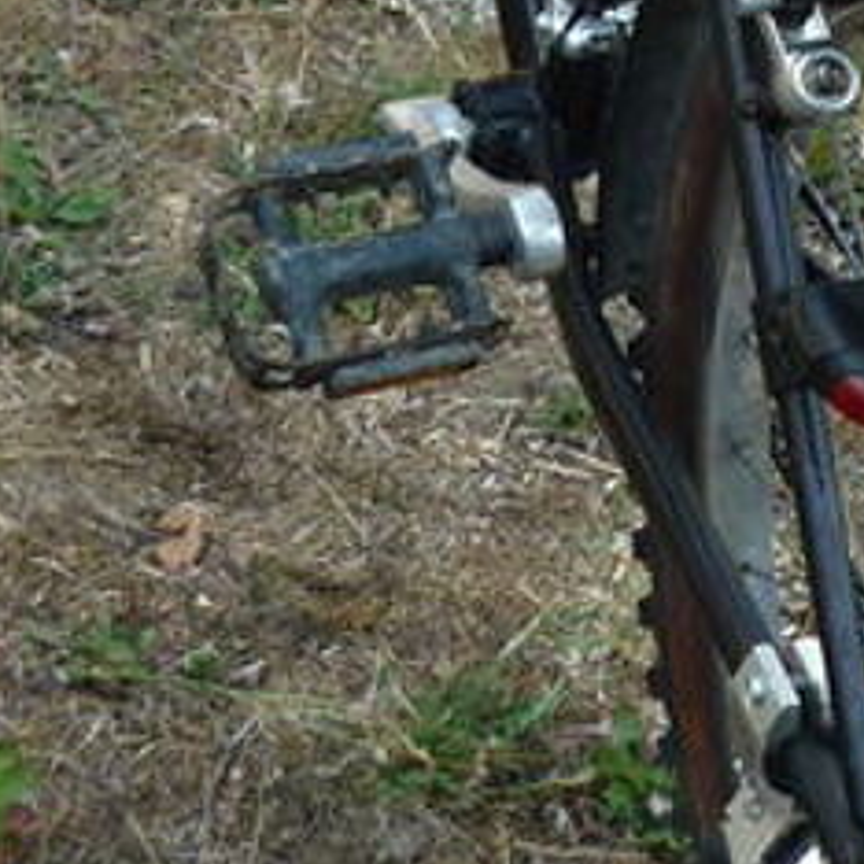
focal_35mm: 166
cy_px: -127
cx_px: 805
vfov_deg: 10.4
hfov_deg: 10.5
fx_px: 4688
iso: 80
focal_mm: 5.5
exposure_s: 1/400
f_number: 2.8
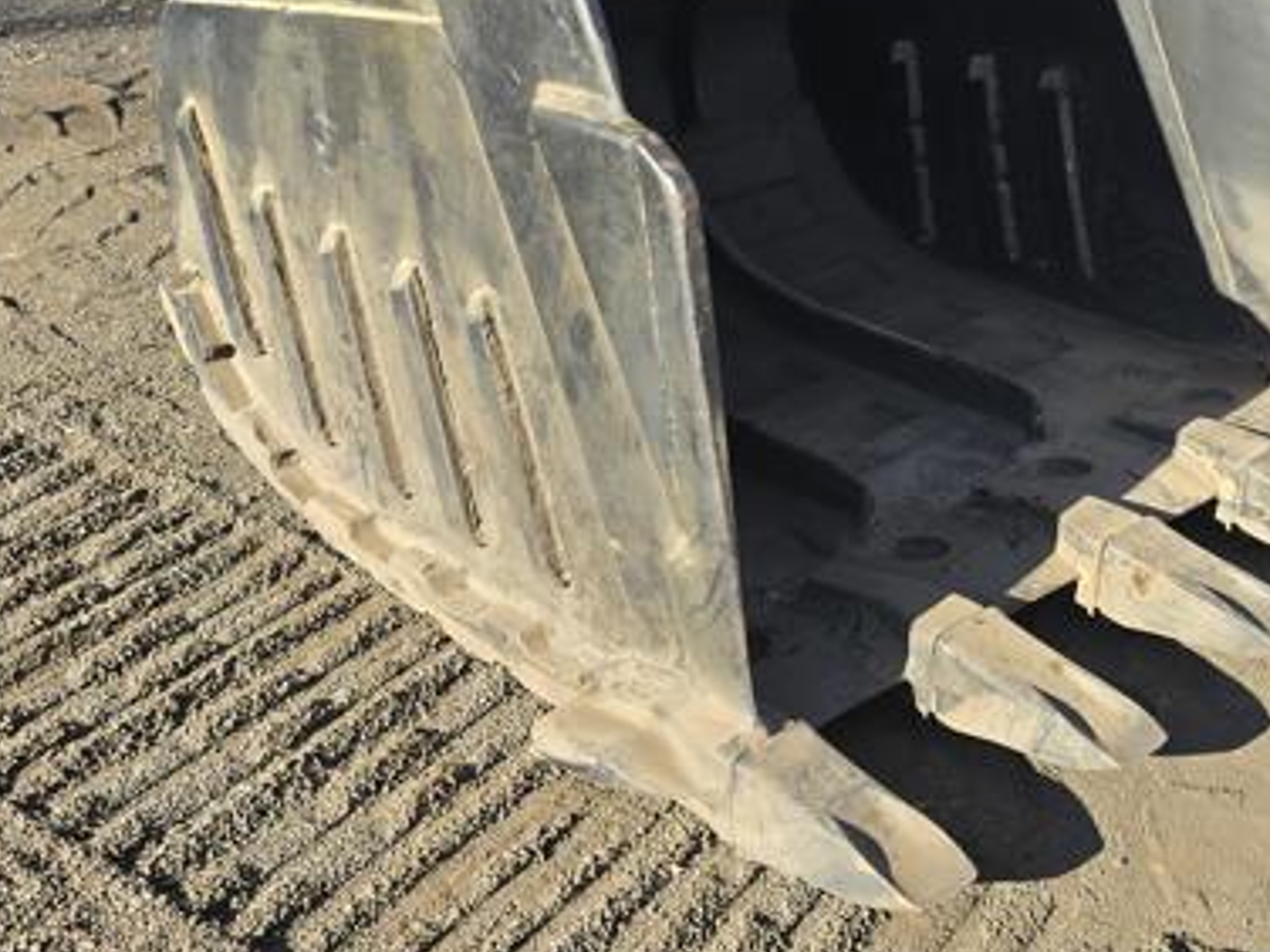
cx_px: 713
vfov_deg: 29.3
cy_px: 267
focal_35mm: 49
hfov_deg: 38.8
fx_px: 1798
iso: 12
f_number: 1.7
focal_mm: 6.3
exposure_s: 1/286
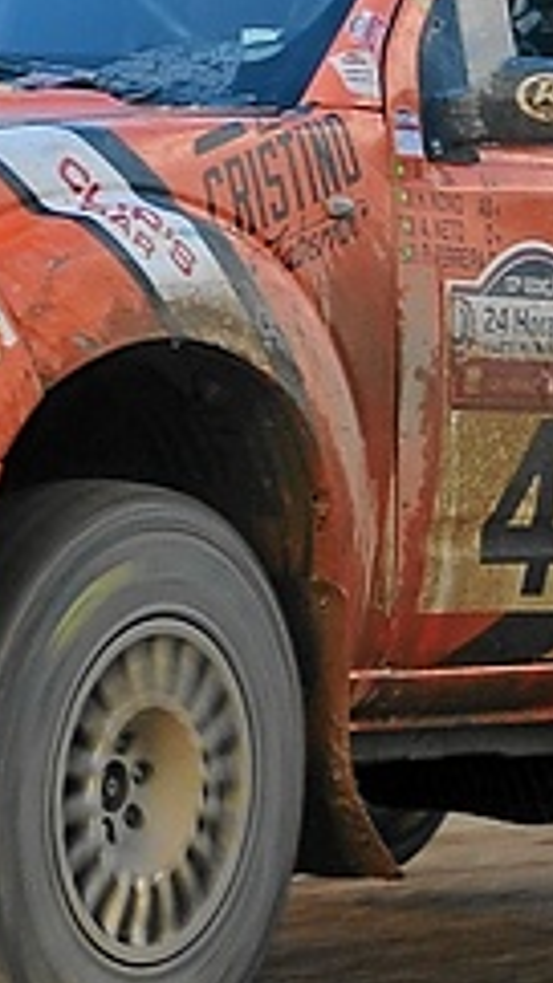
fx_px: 7356
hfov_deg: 4.3
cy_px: 248
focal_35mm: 282
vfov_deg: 7.6
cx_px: 236
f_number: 5
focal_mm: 58
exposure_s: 1/400
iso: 400
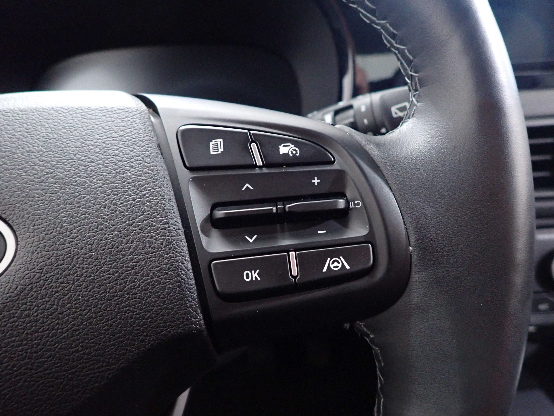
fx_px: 400
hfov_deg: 69.4
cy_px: 208
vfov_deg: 54.9
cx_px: 277
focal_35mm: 25
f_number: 2
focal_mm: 4.5
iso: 800
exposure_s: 1/30
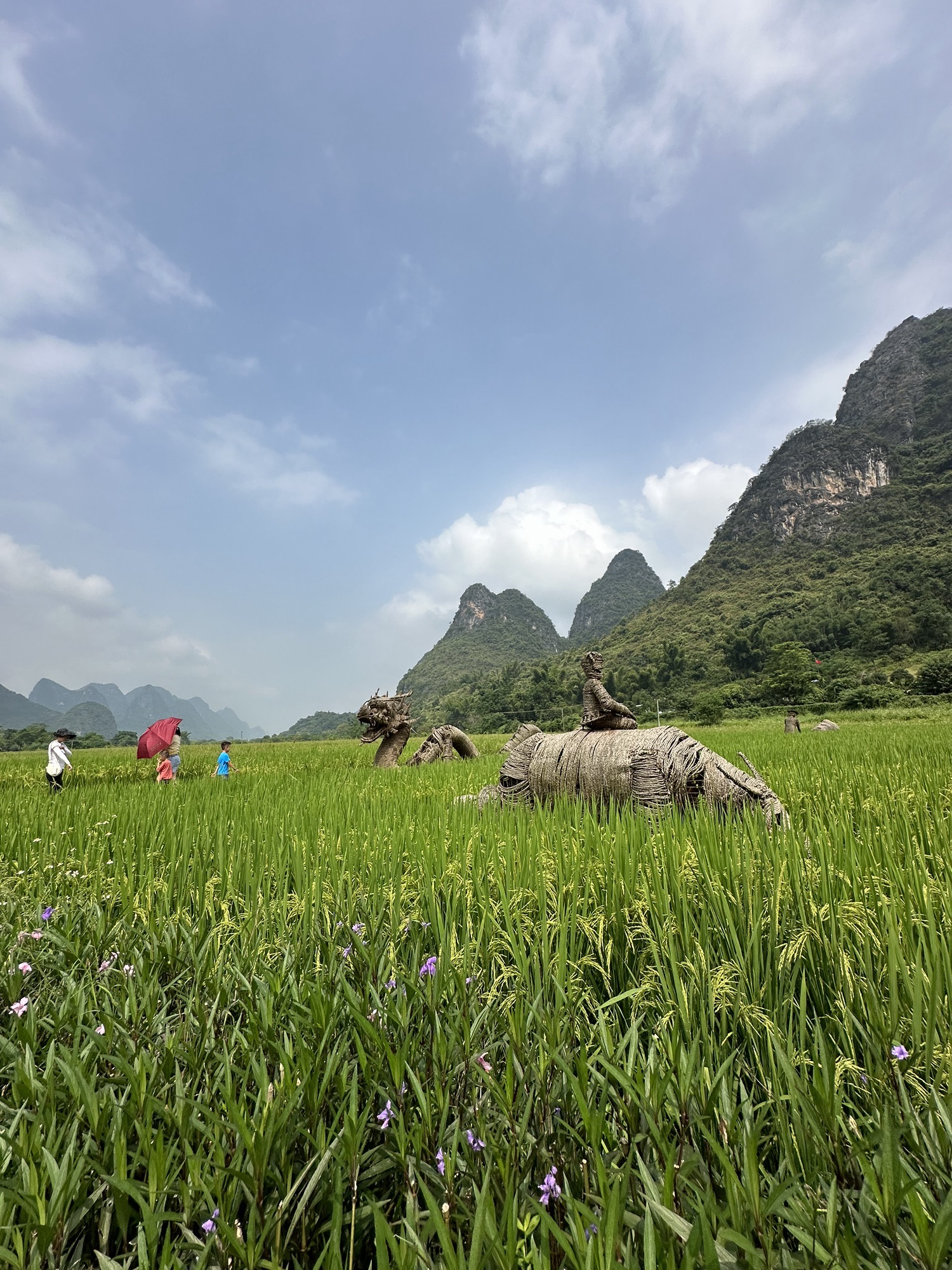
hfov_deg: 85.7
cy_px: 635
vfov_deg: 102.1
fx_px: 513
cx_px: 476
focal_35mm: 14
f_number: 2.2
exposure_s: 1/3040
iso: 40
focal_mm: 2.22
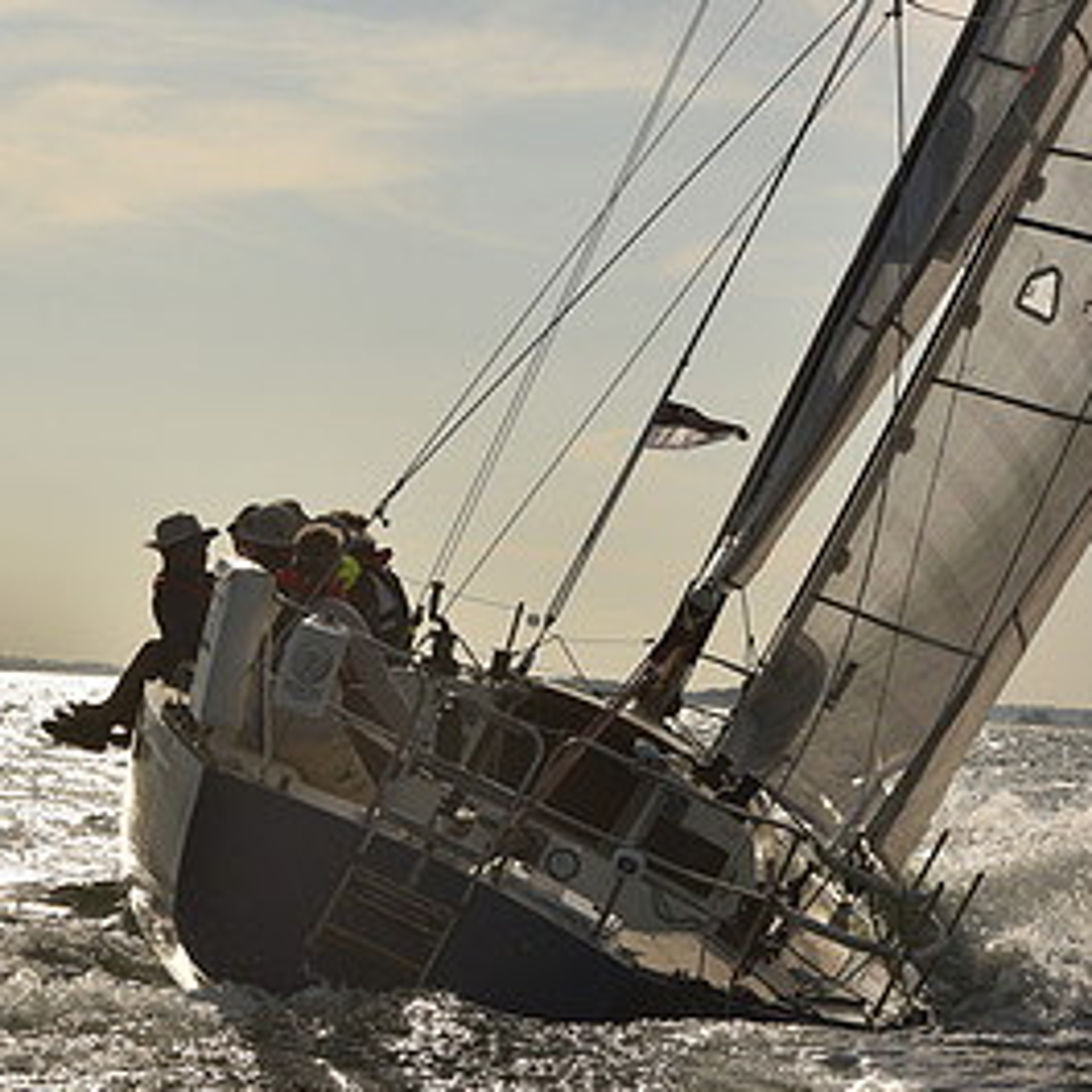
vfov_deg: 13.4
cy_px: 666
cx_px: 272
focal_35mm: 130
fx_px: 4640
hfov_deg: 13.4
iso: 250
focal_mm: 70
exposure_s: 1/640
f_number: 11
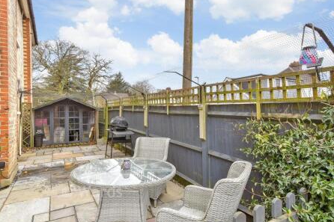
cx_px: 177
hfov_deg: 96.6
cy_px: 110
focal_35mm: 16
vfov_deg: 73.7
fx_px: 148
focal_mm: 10
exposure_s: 1/60
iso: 250
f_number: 8
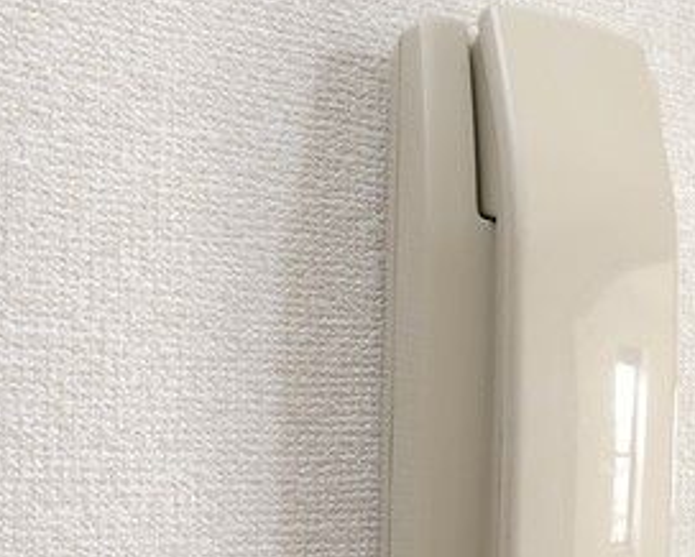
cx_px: 531
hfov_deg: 42.3
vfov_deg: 33.8
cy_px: 498
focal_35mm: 42
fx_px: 865
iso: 800
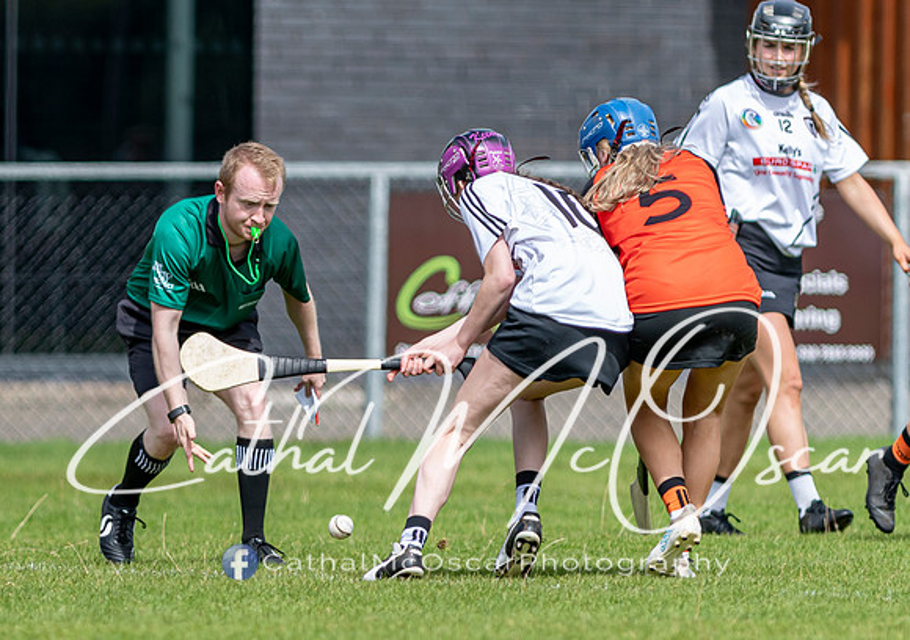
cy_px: 388
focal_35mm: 842
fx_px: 21642
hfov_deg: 2.4
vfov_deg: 1.7
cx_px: 99
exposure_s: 1/3200
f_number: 2.8
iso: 180
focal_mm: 300
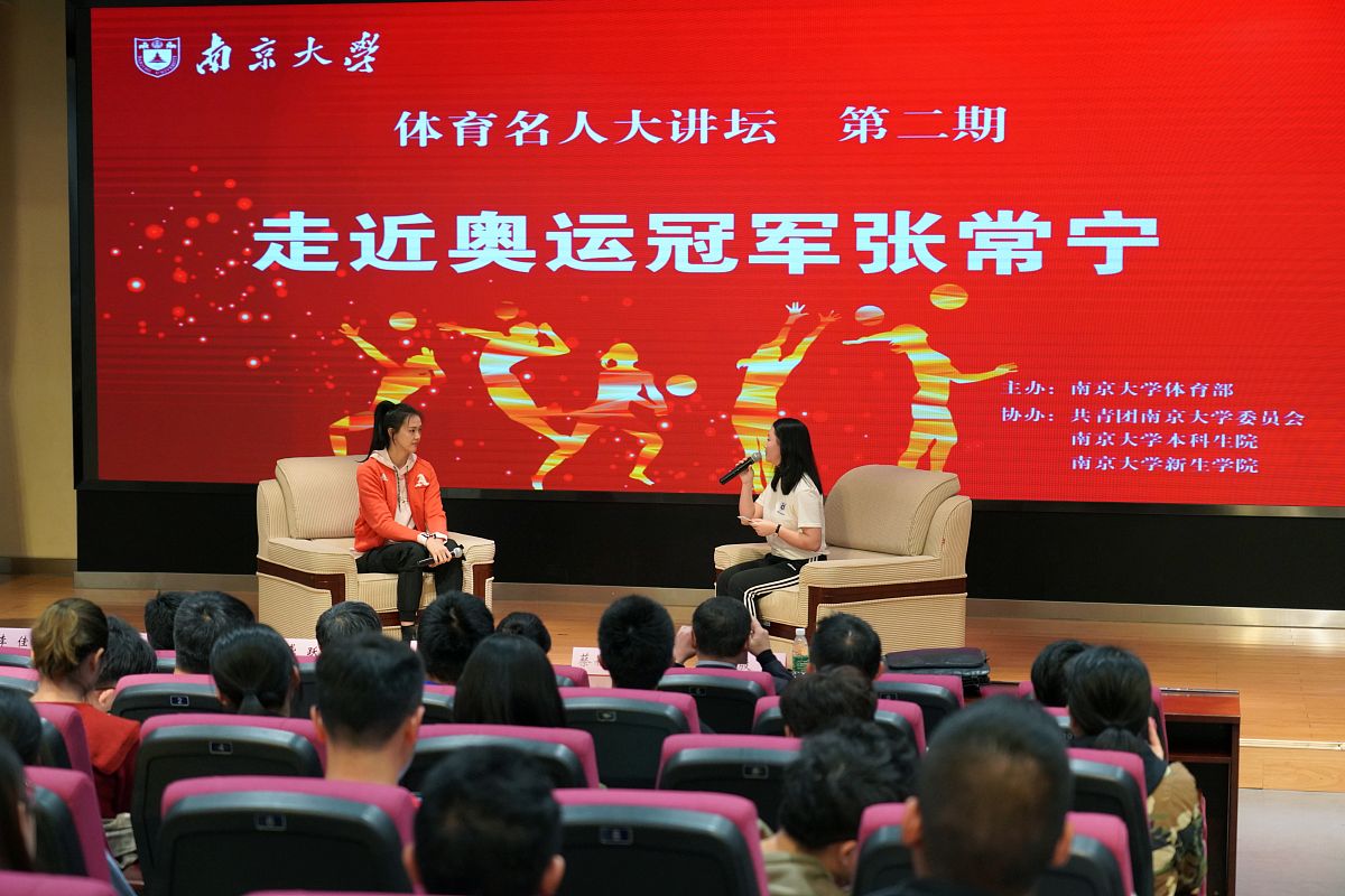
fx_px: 2279
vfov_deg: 22.3
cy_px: 448
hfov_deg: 32.9
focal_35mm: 61
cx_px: 672
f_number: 4
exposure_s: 1/250
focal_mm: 61
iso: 3200
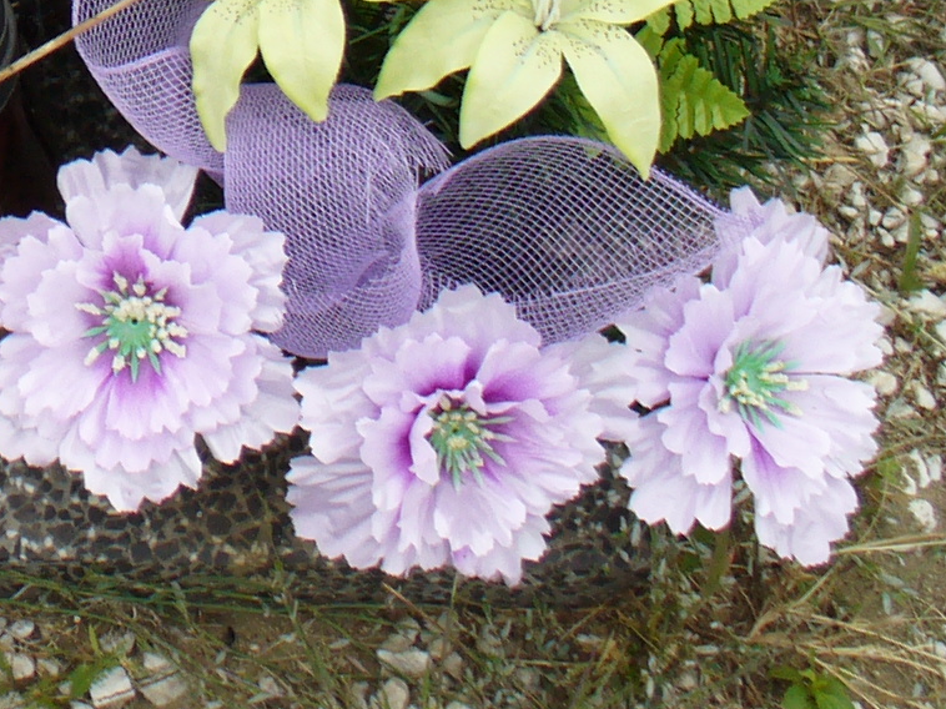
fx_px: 3415
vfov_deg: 11.3
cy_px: -371
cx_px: -190
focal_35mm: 125
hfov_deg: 15.2
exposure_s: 1/320
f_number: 2.8
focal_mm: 6.1
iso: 80
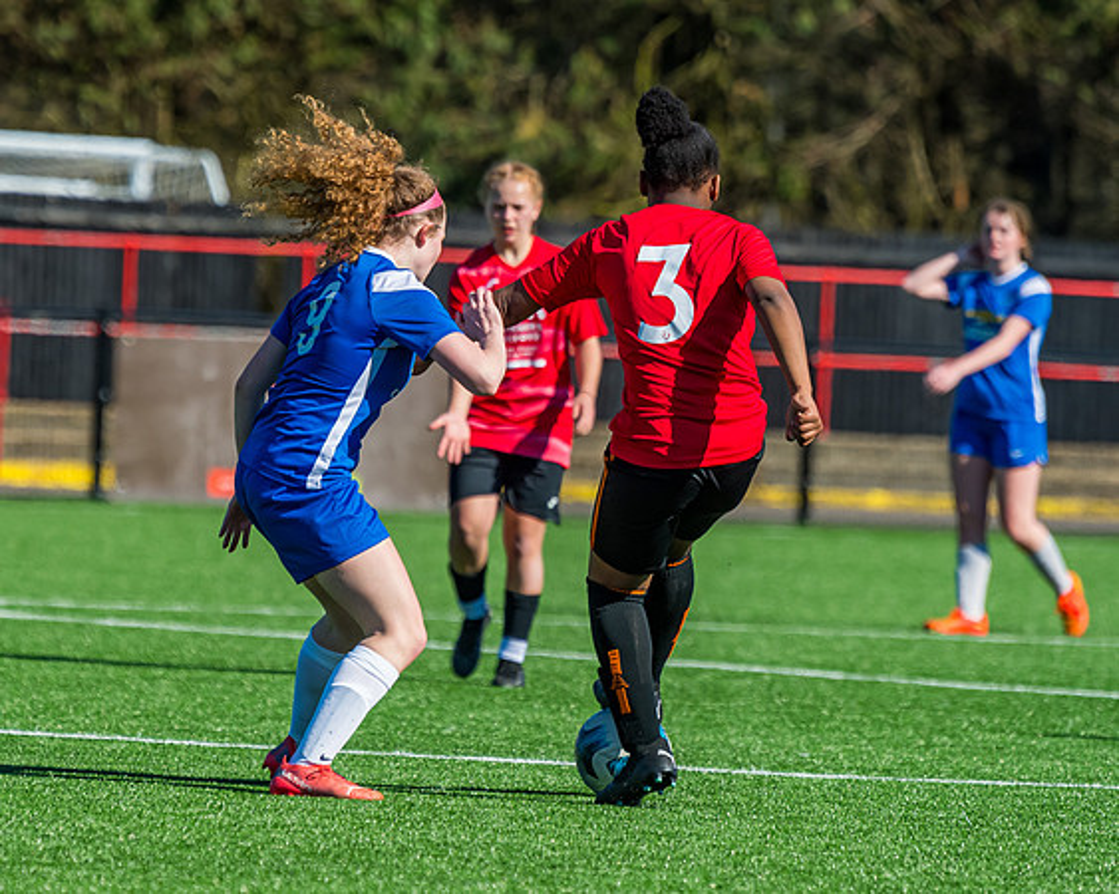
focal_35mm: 418
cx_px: 448
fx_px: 13855
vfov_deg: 3.7
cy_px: 506
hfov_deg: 4.6
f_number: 5
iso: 400
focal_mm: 280
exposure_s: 1/2500
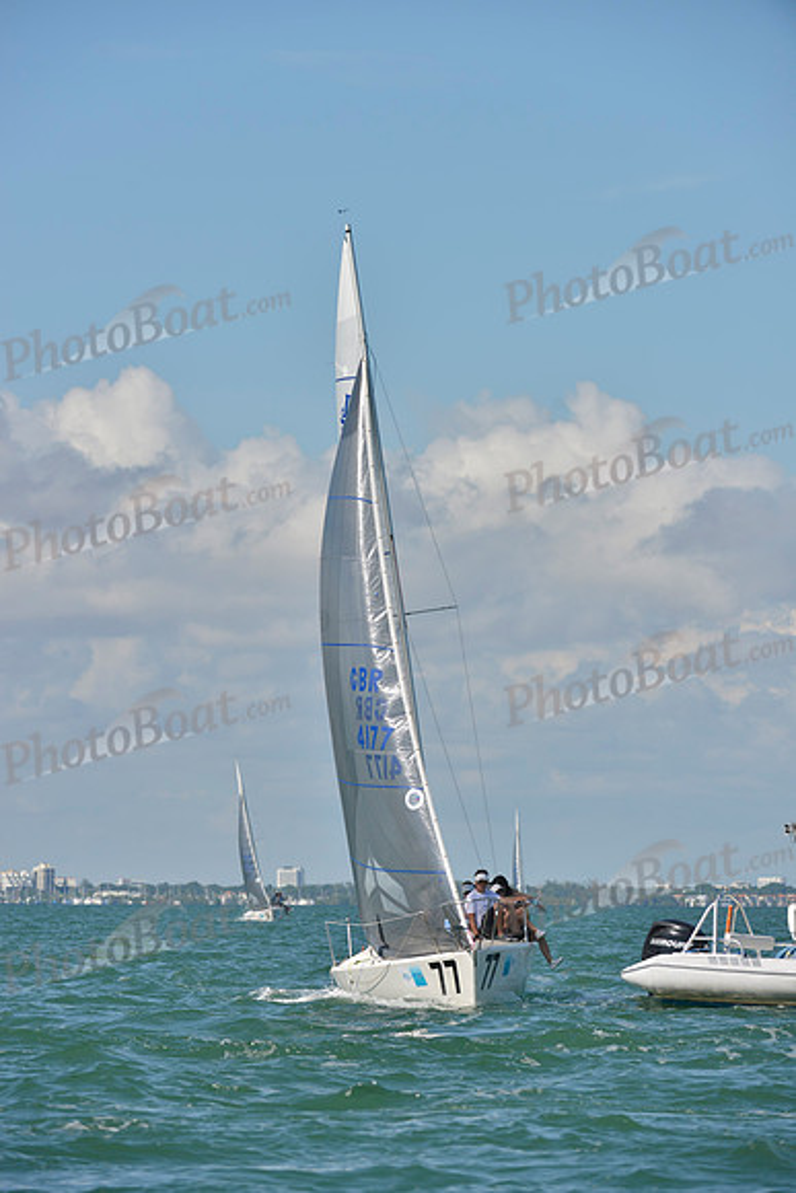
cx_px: 398
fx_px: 6629
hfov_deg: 6.9
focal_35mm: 200
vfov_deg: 10.3
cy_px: 596
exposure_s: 1/1000
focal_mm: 200
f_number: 8
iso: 200
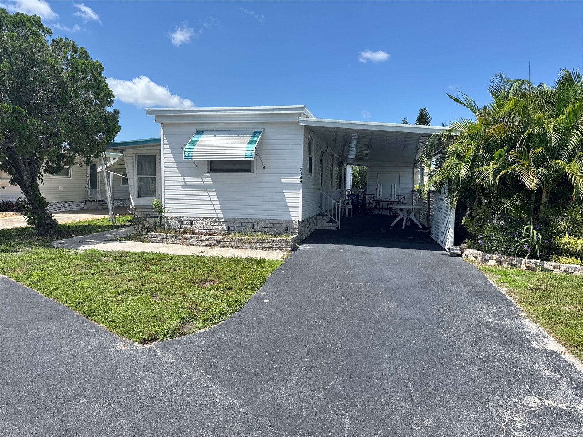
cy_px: 218
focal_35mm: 24
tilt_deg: -5.7
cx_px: 292
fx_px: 404
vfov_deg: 56.8
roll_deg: -1.4
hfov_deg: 71.6
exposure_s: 1/4975
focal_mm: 6.76
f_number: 1.78
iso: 80
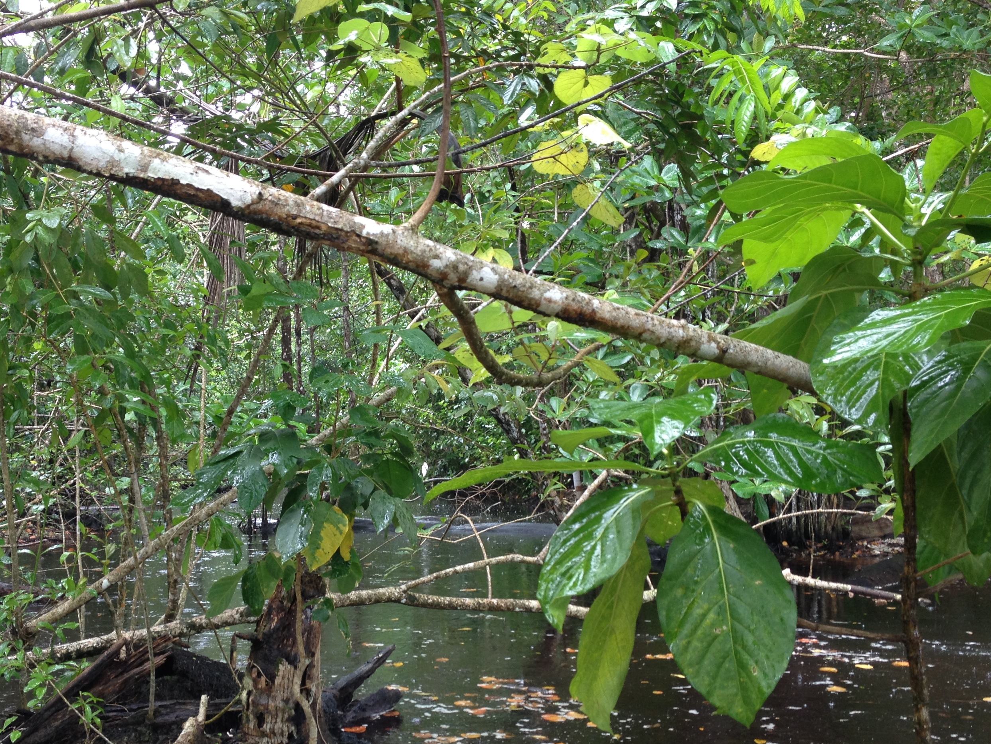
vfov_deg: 31.3
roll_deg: +0.9
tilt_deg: -5.4
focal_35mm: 46
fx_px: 1317
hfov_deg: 41.0
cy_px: 482
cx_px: 389
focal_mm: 4.28
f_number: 2.4
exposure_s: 1/30
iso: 50
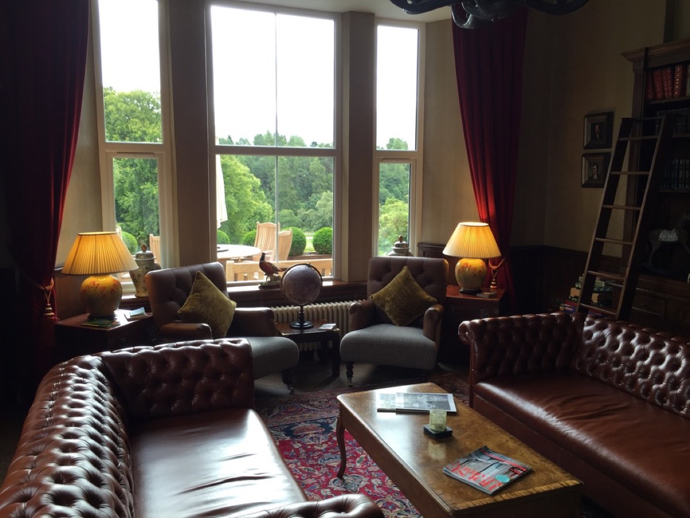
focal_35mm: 29
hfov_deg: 61.7
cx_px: 345
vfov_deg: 48.2
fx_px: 578
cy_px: 259
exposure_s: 1/60
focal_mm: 4.15
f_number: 2.2
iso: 32
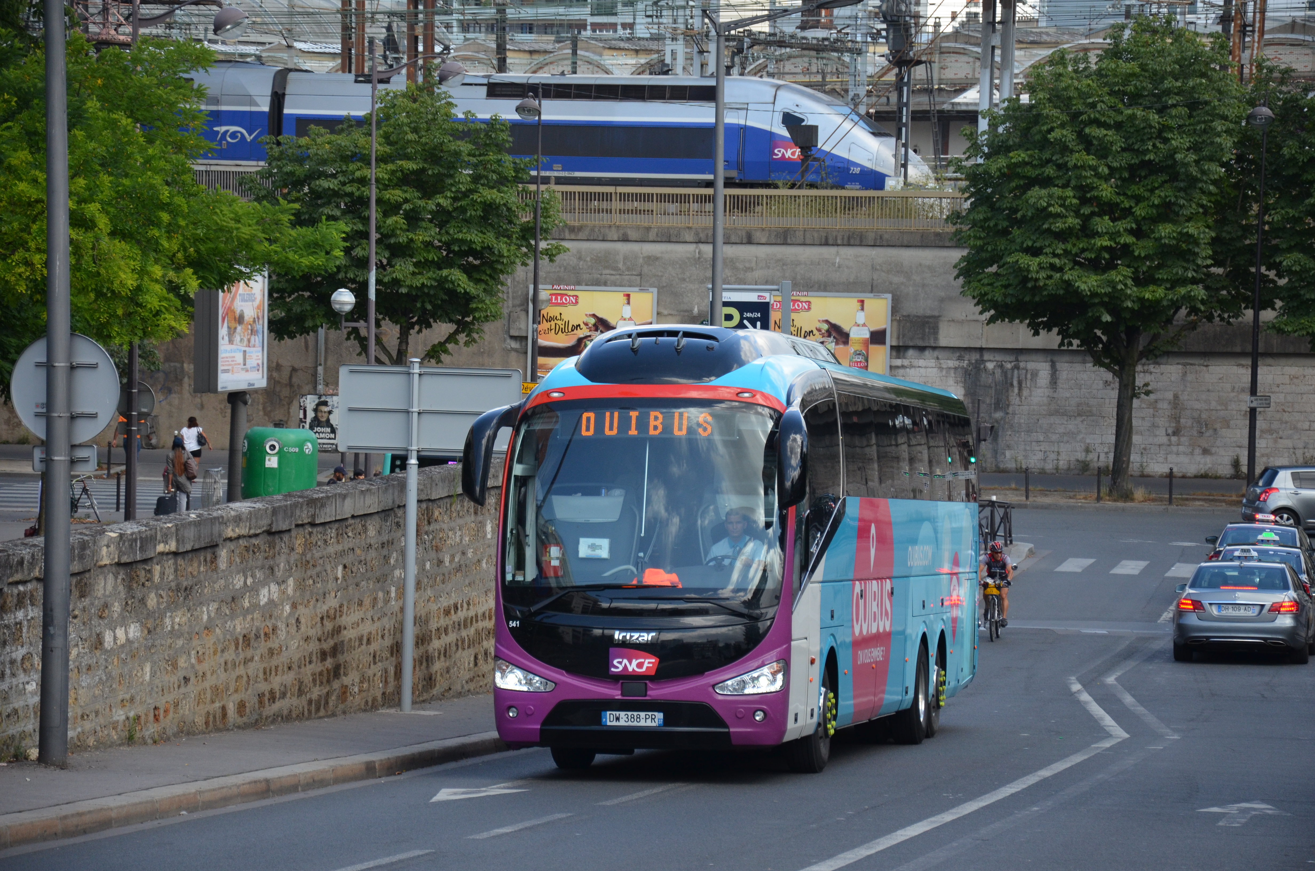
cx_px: 658
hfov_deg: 15.2
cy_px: 436
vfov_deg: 10.1
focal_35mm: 135
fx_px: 4921
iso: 560
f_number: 5.6
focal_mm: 90
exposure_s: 1/1000
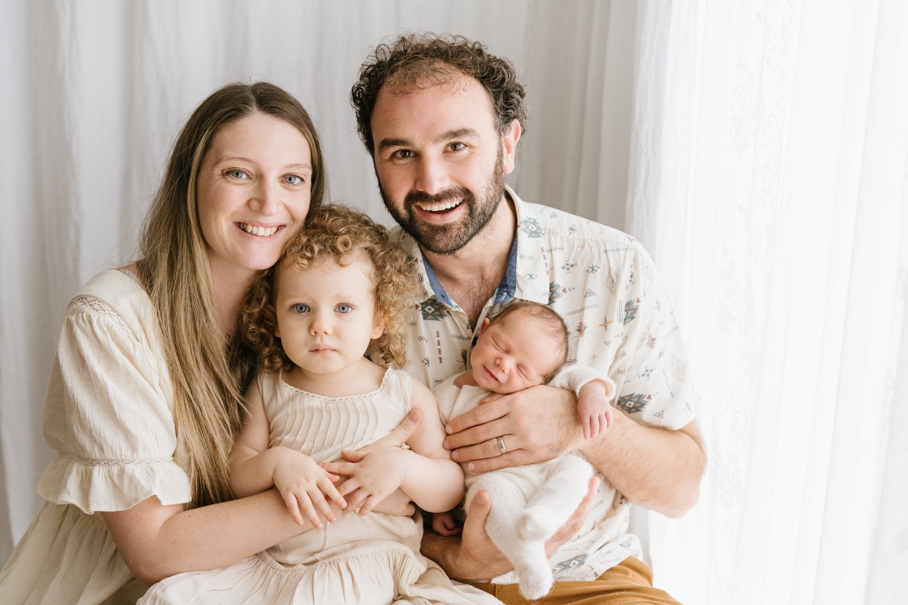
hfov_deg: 39.6
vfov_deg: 27.0
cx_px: 454
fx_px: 1261
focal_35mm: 50
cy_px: 302
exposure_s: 1/160
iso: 2500
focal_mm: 50
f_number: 3.5
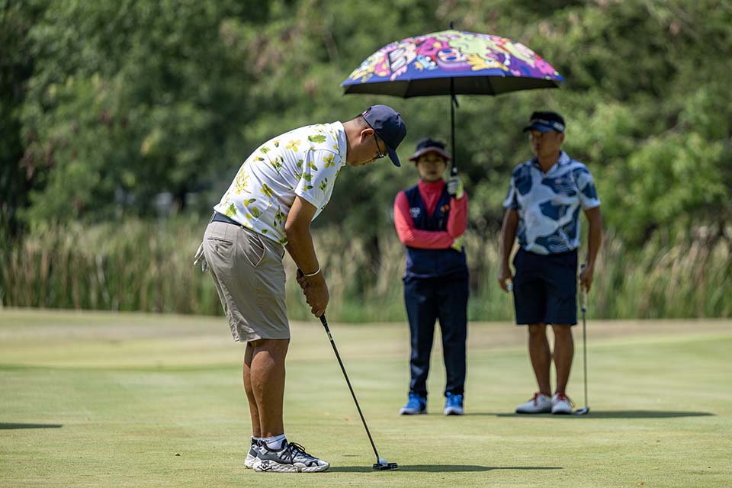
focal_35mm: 160
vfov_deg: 8.6
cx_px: 366
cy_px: 244
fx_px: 3253
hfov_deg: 12.8
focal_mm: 160
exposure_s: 1/3200
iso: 280
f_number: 2.8
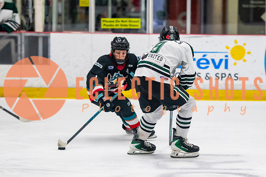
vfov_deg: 6.0
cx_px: 167
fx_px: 1682
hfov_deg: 9.0
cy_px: 81
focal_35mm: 228
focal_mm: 125
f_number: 3.2
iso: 2000
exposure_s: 1/640
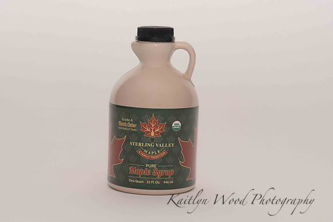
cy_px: 111
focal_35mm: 85
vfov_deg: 16.1
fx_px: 786
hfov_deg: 23.9
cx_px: 166
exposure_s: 1/100
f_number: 13
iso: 400
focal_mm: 85
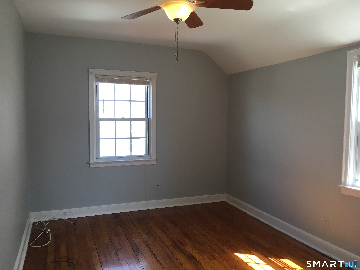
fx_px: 302
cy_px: 135
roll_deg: -0.8
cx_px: 180
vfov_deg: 48.2
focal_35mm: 29
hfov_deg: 61.7
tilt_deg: -5.4
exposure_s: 1/30
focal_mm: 4.15
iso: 25
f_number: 2.2
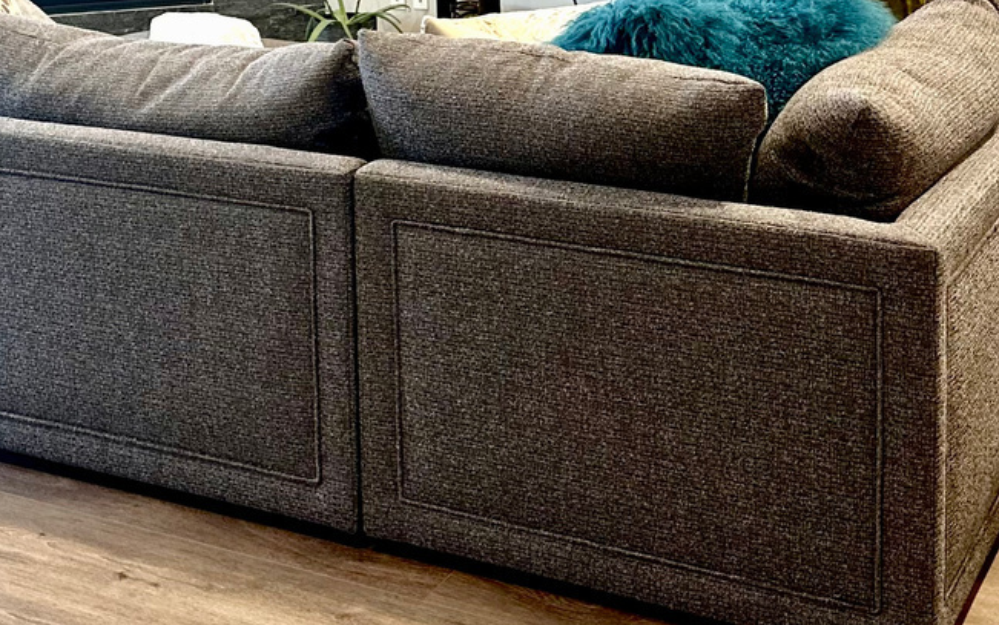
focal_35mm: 60
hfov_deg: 34.0
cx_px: 456
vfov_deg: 20.8
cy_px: -26
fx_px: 1634
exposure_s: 1/60
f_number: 1.78
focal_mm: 6.86
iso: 200
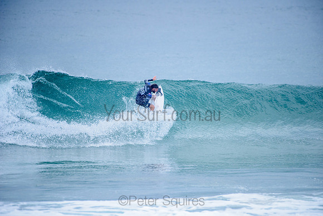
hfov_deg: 4.1
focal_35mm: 500
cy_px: 108
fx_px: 4487
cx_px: 162
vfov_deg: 2.8
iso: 450
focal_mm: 500
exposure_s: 1/2000
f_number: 5.6
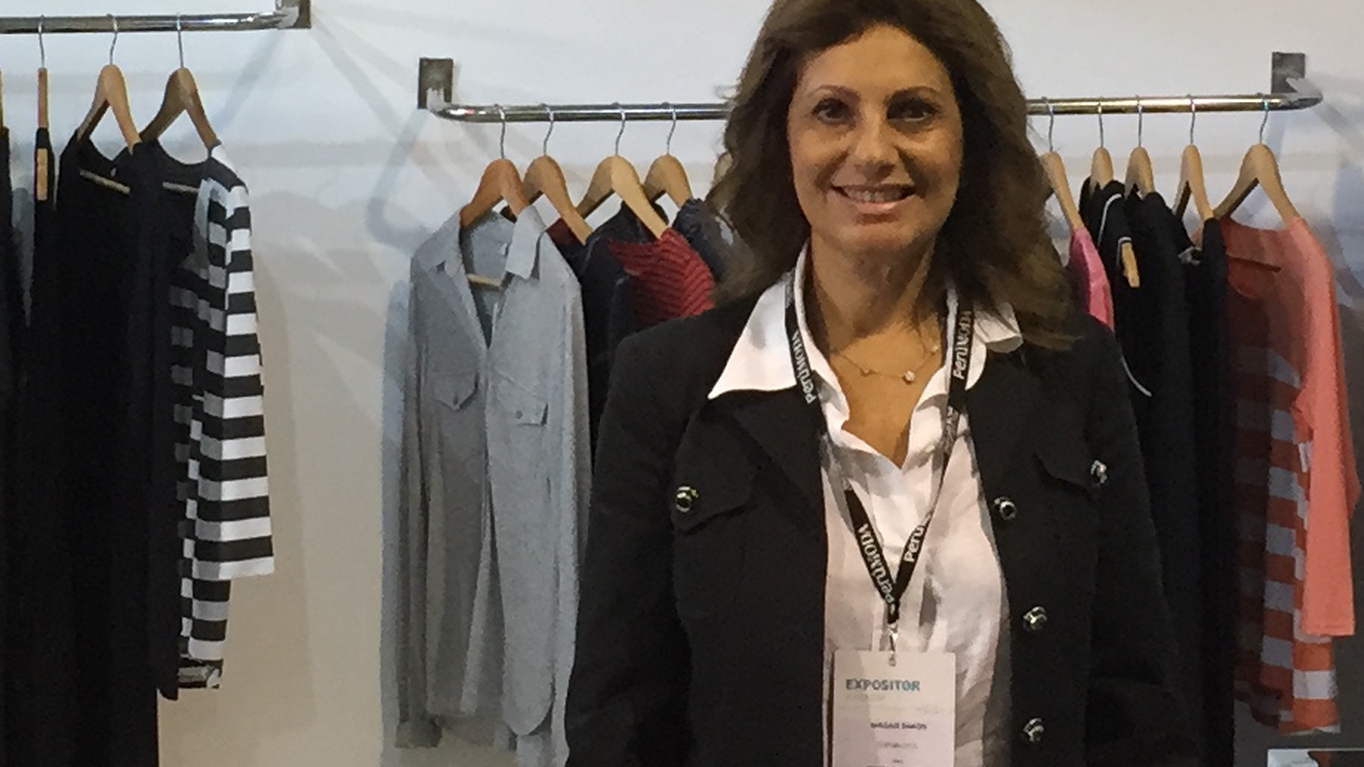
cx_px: 788
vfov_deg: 10.7
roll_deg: -0.9
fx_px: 4051
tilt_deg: -1.1
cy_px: 49
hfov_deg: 19.1
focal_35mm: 112
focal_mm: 4.15
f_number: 2.2
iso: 40
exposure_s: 1/30
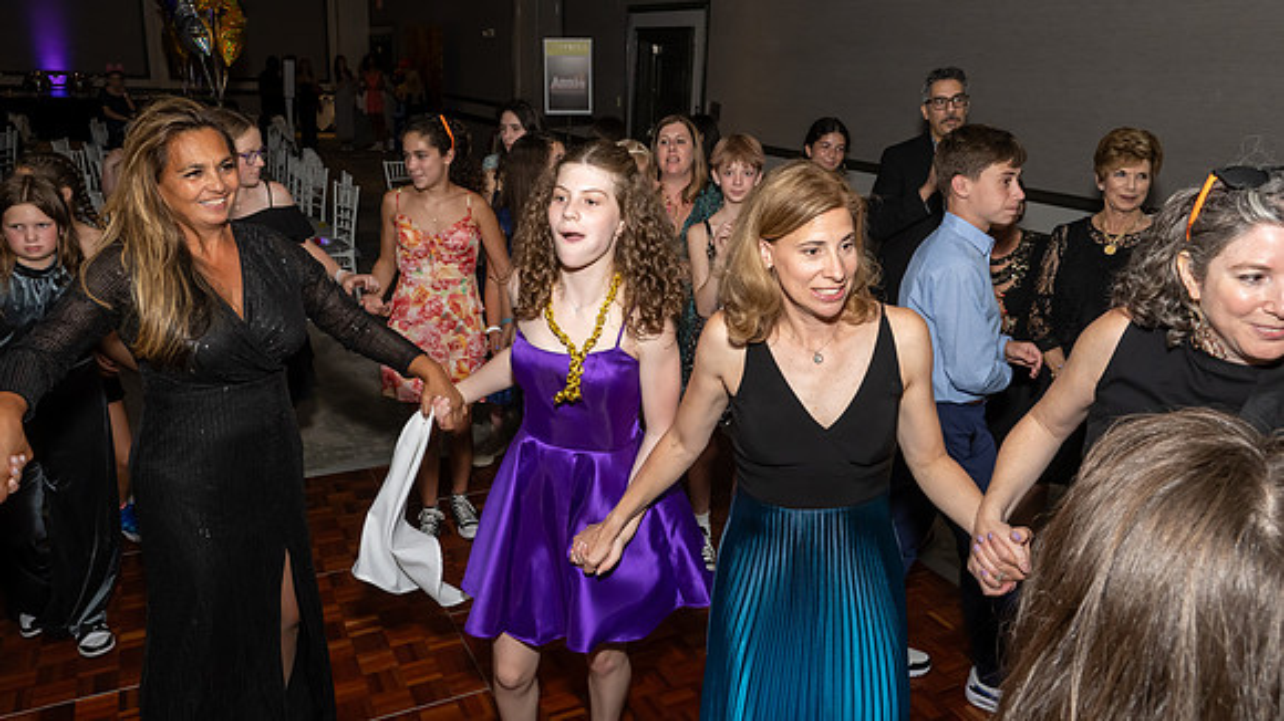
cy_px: 327
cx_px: 642
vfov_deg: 44.0
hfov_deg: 71.5
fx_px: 891
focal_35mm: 26
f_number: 8
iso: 1000
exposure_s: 1/250
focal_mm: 17
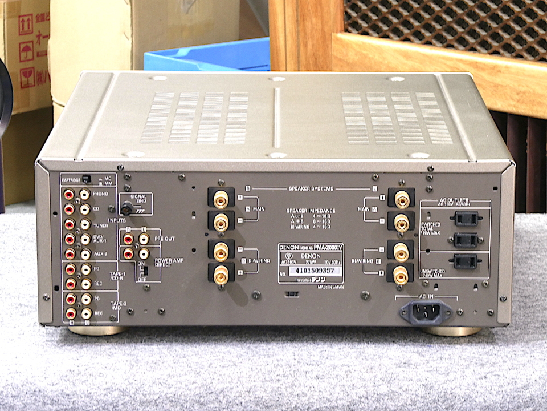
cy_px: 206
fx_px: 1959
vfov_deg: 12.0
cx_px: 274
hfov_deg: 15.9
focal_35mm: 124
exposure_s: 1/2.5
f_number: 5.2
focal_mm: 22.3
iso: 200
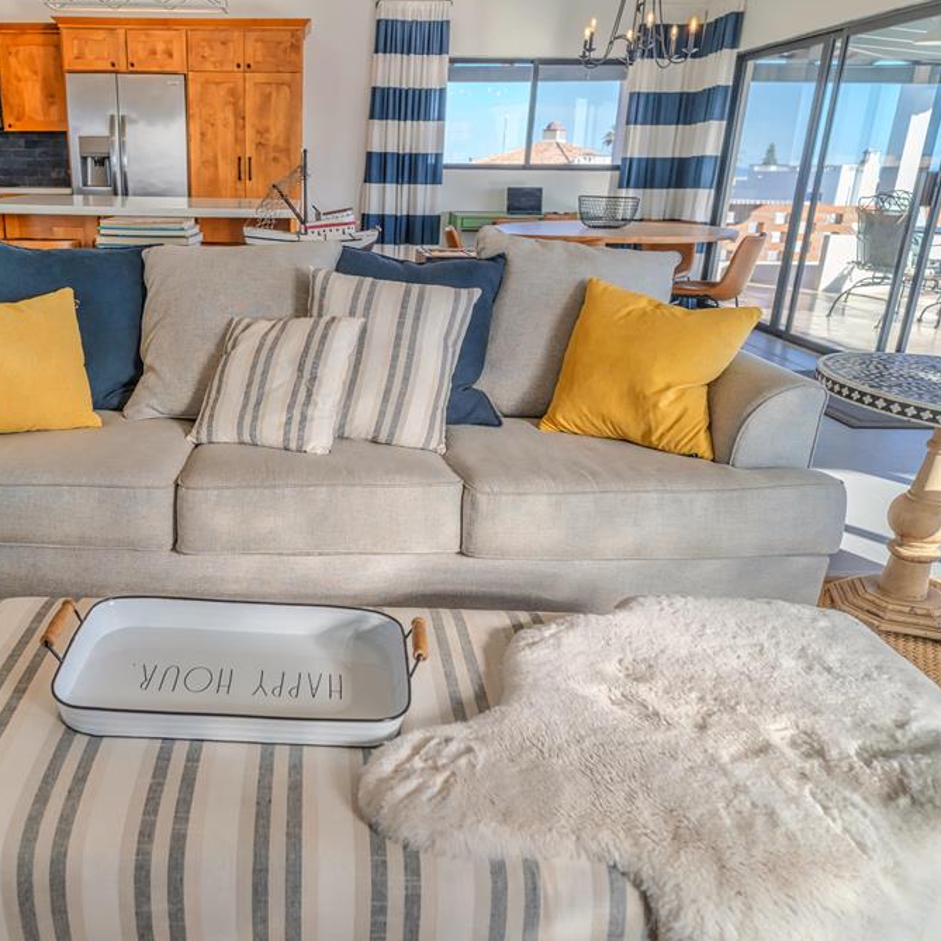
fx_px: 800
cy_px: 464
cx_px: 297
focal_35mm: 26
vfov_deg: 60.9
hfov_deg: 59.2
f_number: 4
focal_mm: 20
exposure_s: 1/500
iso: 250
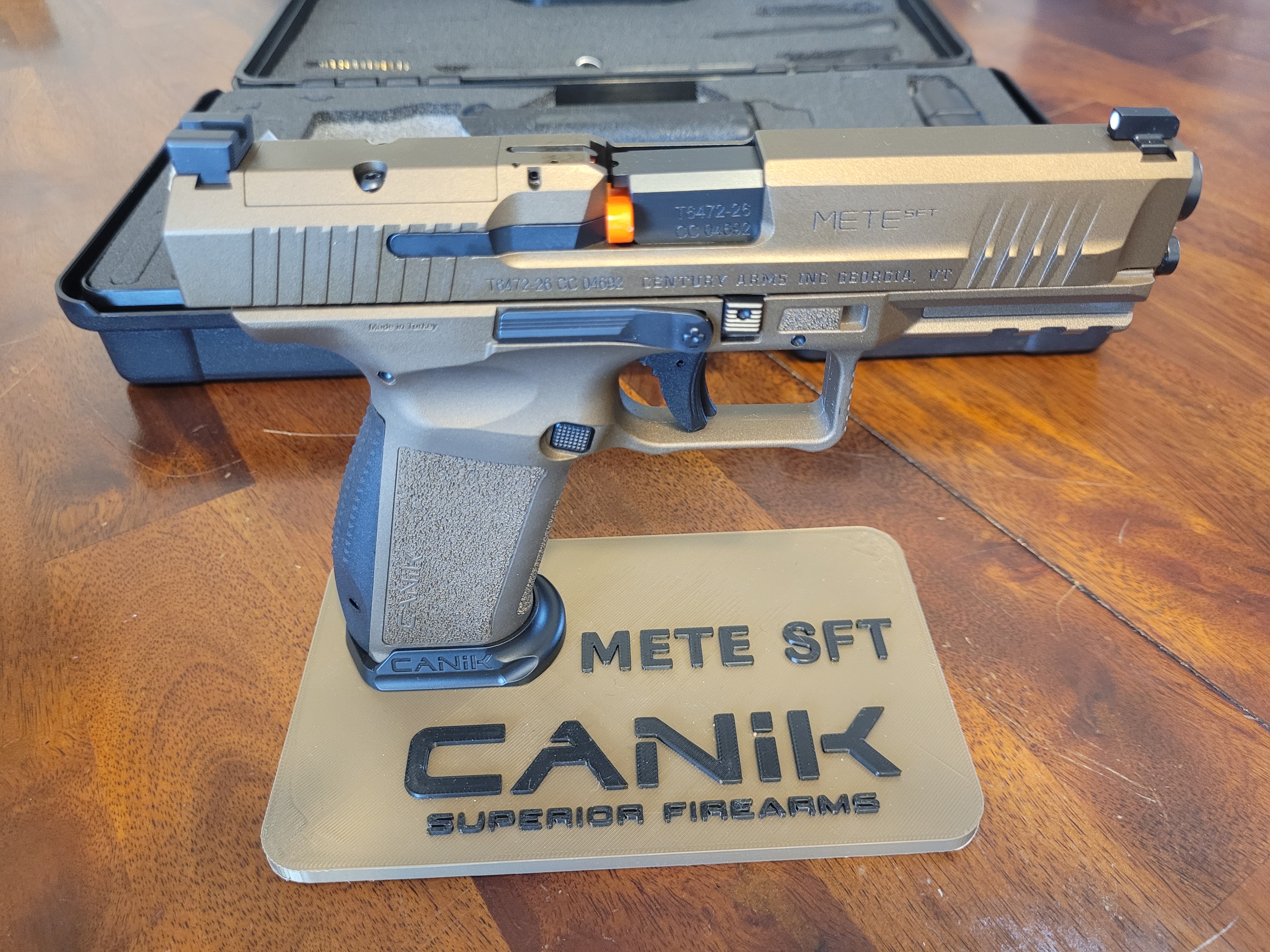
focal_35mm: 26
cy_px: 476
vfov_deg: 53.1
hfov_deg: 67.3
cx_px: 635
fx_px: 954
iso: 500
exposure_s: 1/40
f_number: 1.8
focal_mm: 5.4
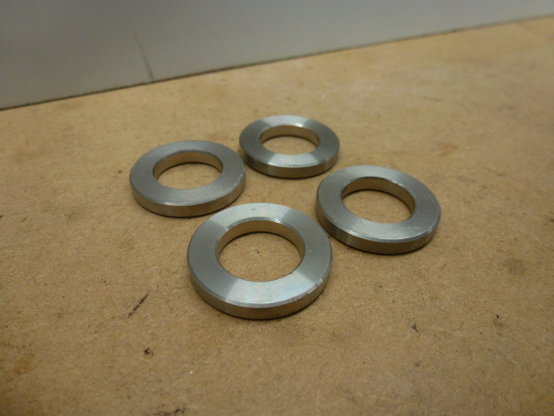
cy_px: 208
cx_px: 277
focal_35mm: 24
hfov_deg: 71.6
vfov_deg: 56.8
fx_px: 384
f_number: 3.3
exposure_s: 1/60
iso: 125
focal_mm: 4.3
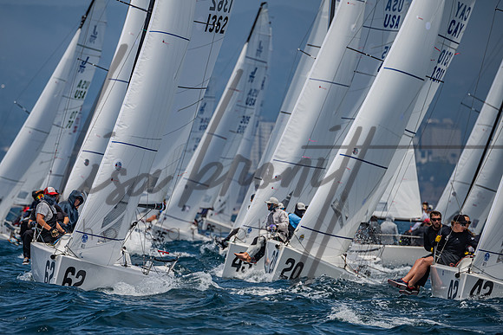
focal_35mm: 445
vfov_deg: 3.1
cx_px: 200
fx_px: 6219
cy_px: 189
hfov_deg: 4.6
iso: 400
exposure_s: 1/2500
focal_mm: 370
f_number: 6.3
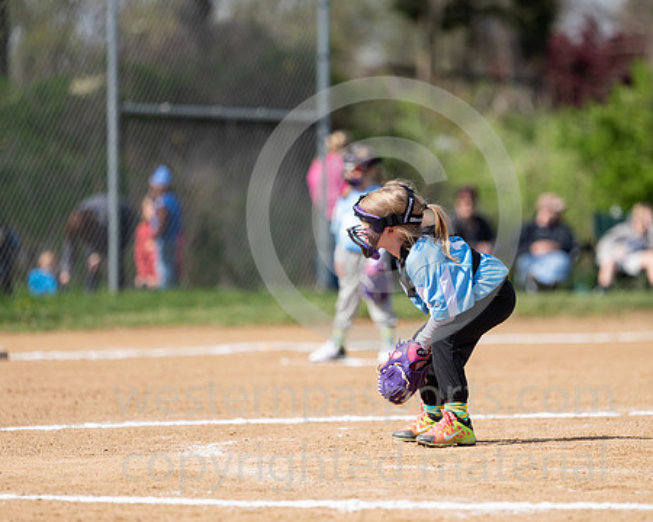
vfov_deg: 6.4
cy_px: 269
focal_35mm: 242
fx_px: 4677
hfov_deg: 8.0
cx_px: 370
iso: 200
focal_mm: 200
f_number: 3.2
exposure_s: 1/2500
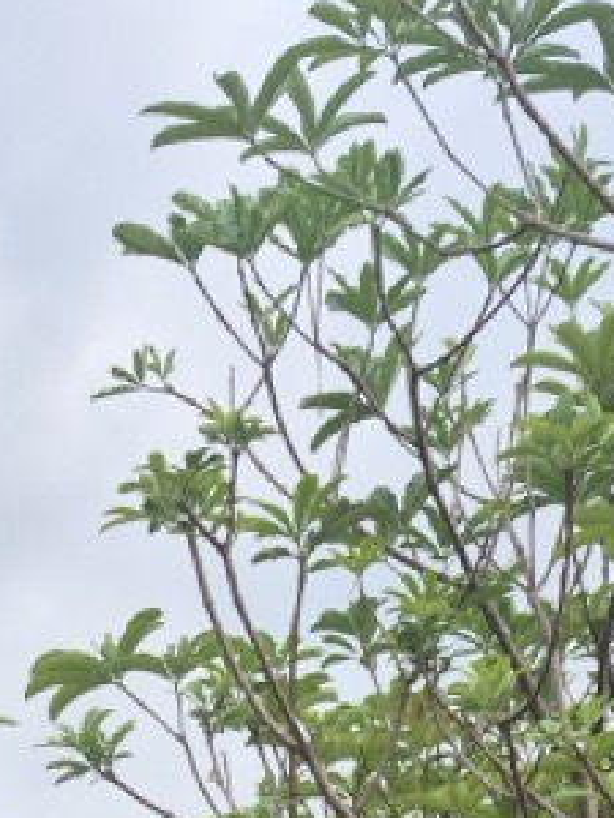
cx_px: -112
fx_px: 2318
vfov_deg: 16.2
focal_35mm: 98
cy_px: 1568
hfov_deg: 14.6
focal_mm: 5.4
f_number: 1.8
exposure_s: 1/492
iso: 25
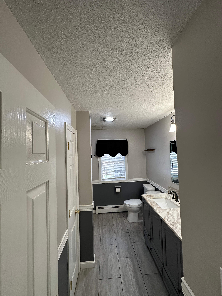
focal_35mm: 14
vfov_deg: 102.1
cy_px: 148
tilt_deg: +2.9
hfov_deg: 85.7
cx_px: 111
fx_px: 120
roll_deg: +1.4
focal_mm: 2.22
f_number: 2.2
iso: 200
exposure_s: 1/120
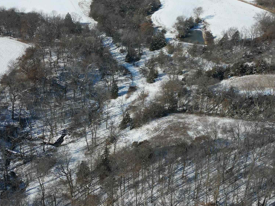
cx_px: 121
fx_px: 389
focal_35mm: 49
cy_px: 87
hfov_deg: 38.9
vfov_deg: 29.6
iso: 140
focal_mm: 6.72
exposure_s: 1/5000
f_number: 1.7
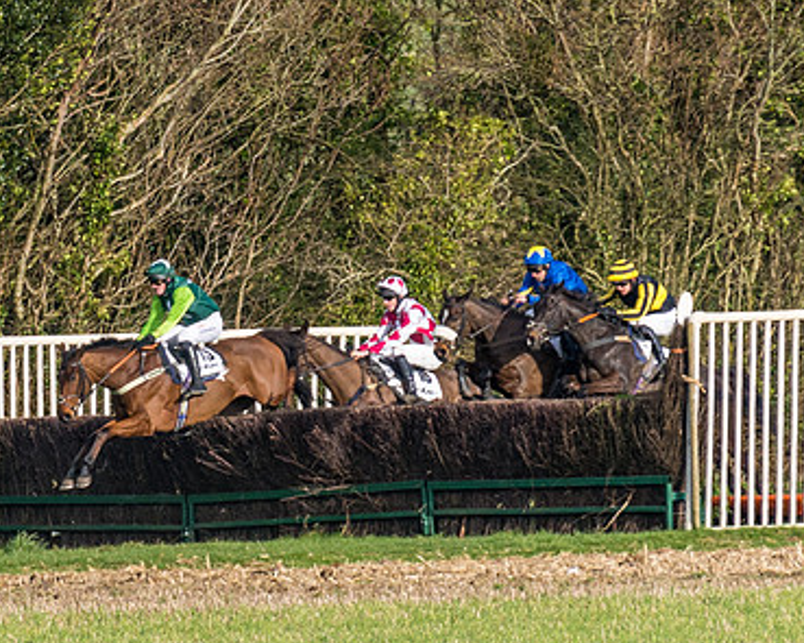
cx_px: 102
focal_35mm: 1408
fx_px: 33495
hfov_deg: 1.4
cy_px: 426
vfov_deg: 1.1
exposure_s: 1/800
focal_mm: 280
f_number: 5.6
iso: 200
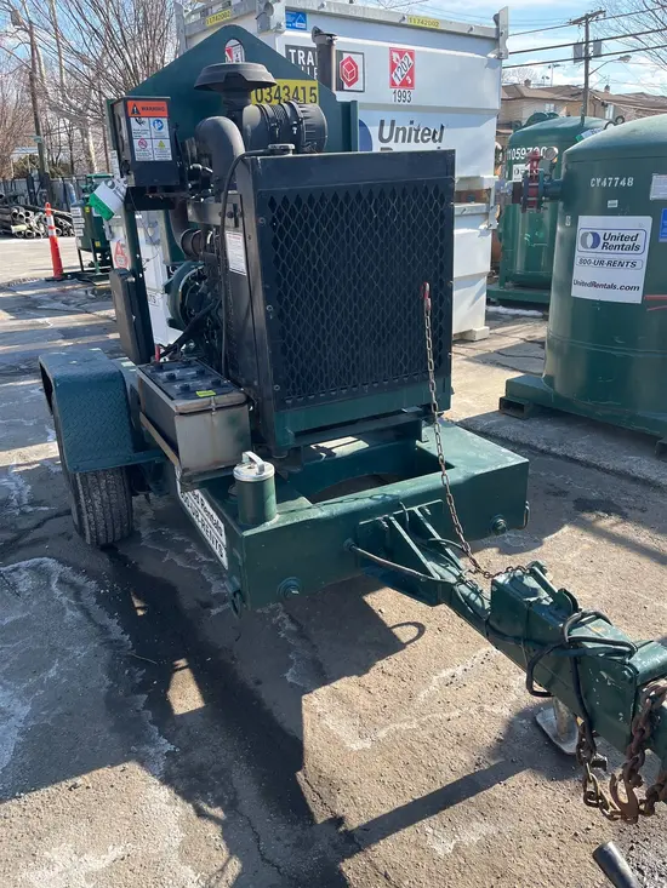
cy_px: 444
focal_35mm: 26
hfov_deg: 53.1
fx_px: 668
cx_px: 334
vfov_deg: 67.3
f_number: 1.6
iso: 50
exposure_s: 1/898
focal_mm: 5.1
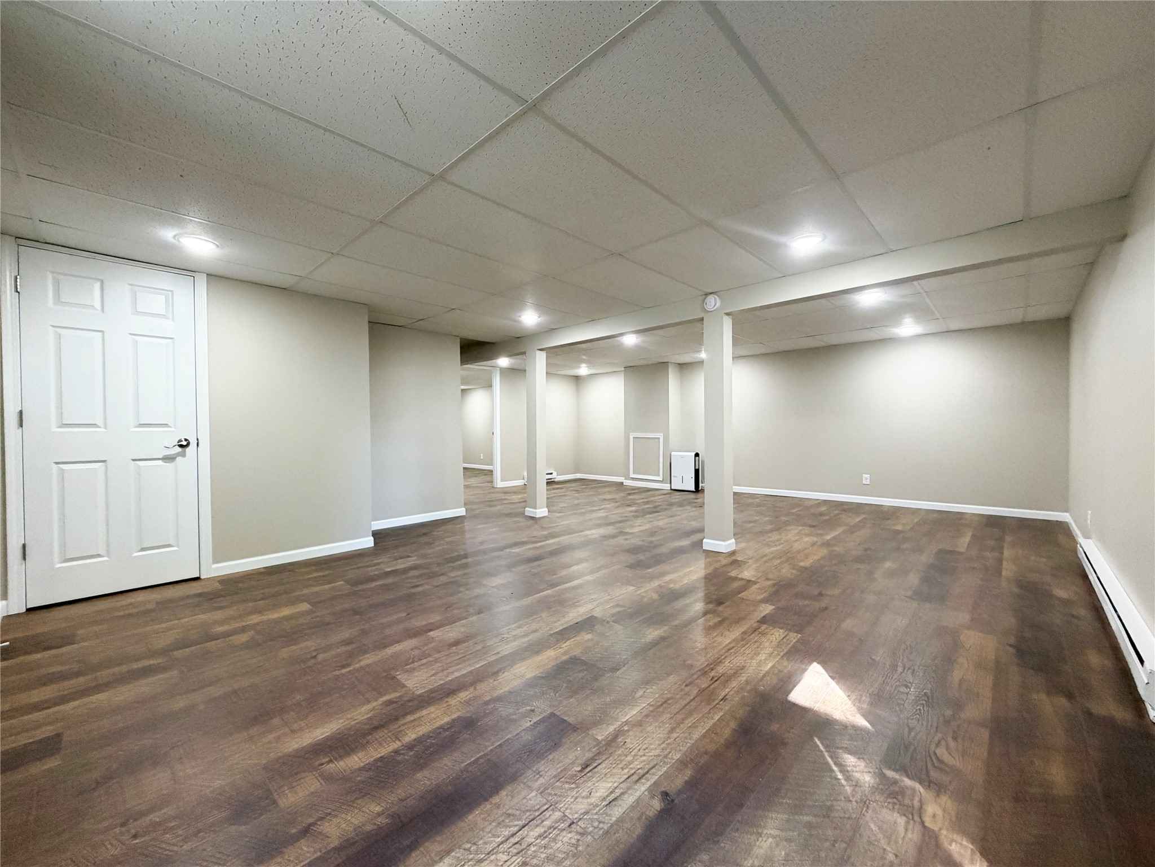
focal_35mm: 14
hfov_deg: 102.1
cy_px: 434
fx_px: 467
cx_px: 578
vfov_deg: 85.7
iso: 320
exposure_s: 1/60
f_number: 2.2
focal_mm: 2.22
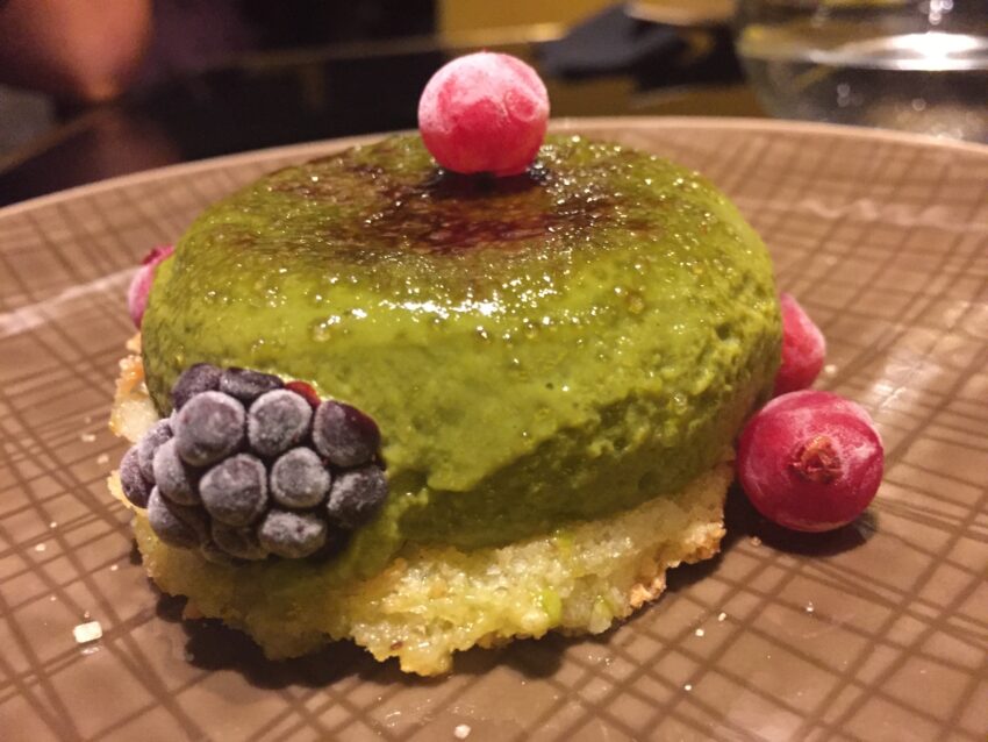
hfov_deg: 61.6
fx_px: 828
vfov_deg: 48.2
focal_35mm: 29
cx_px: 494
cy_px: 371
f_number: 2.2
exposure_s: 1/17
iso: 400
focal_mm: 4.15
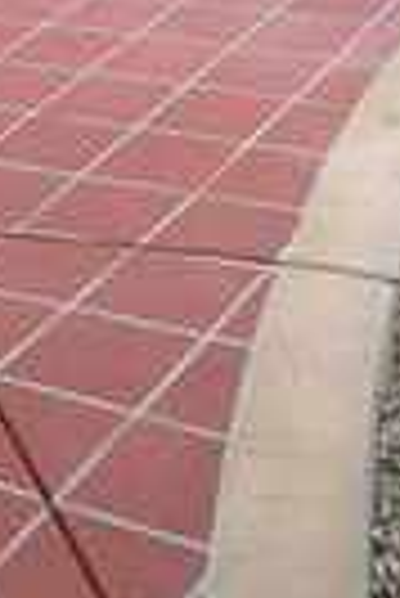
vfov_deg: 21.0
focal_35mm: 96
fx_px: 1596
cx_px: -36
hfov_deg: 14.0
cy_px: 115
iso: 50
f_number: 2.8
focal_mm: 5.4
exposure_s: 1/217
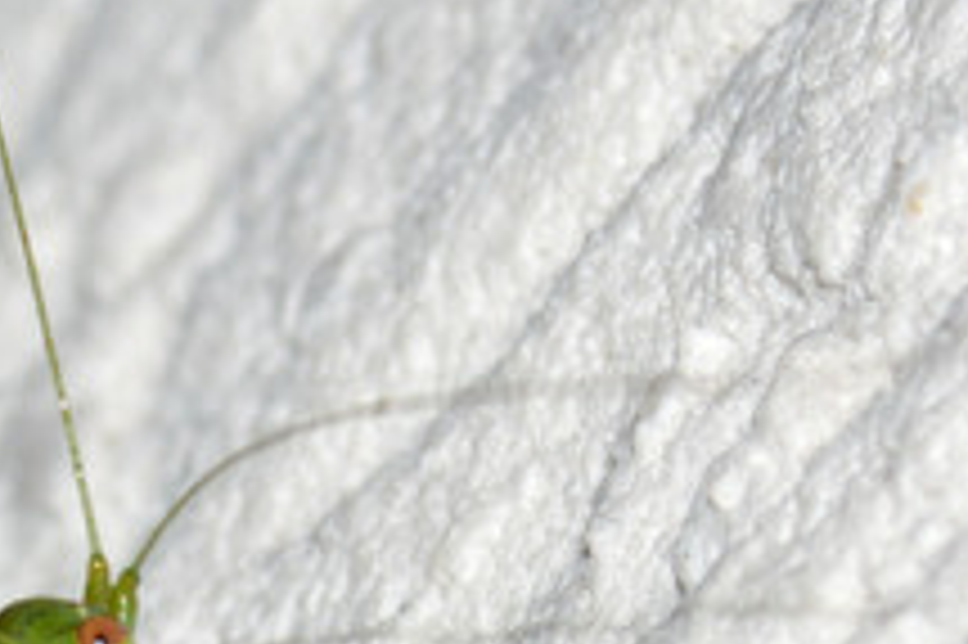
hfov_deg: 3.1
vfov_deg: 2.0
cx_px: -302
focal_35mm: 671
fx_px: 18028
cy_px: 1274
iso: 100
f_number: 18
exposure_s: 1/200
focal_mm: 100
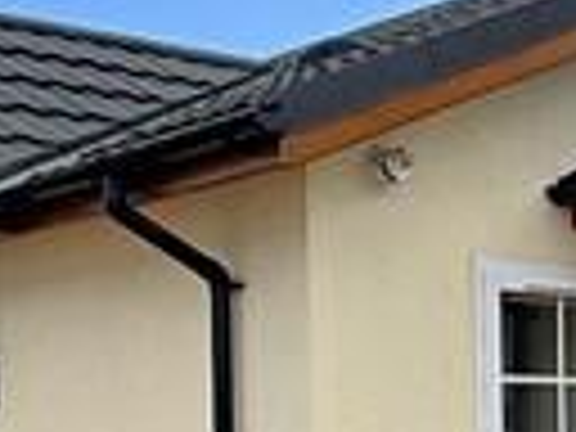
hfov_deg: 17.2
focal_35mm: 112
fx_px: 1864
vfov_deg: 12.7
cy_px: 608
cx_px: 558
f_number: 2.2
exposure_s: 1/1420
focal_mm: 2.22
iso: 50
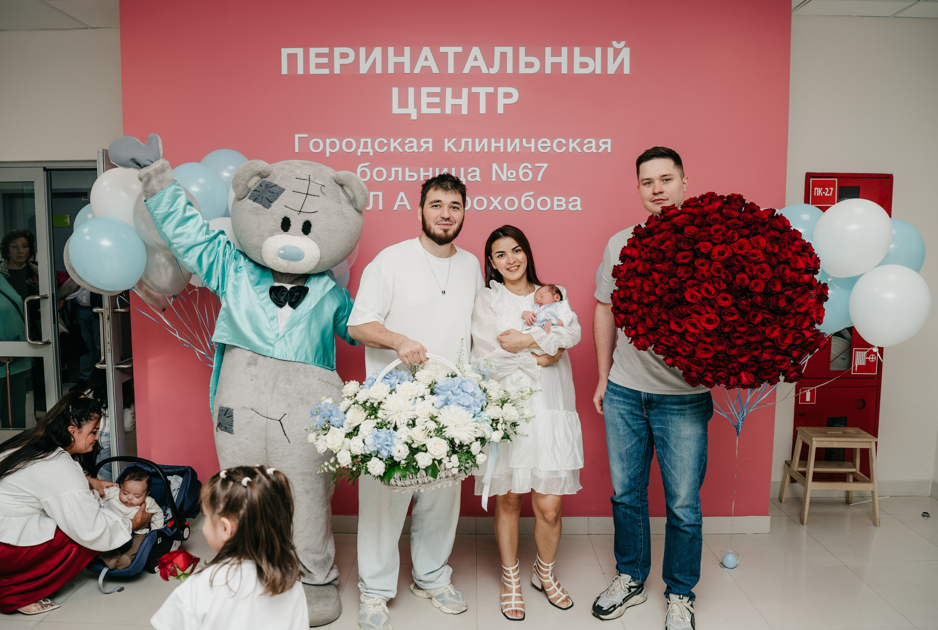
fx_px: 670
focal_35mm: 26
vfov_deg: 50.4
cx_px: 463
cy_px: 317
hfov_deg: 70.0
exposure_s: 1/160
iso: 200
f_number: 4
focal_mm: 24
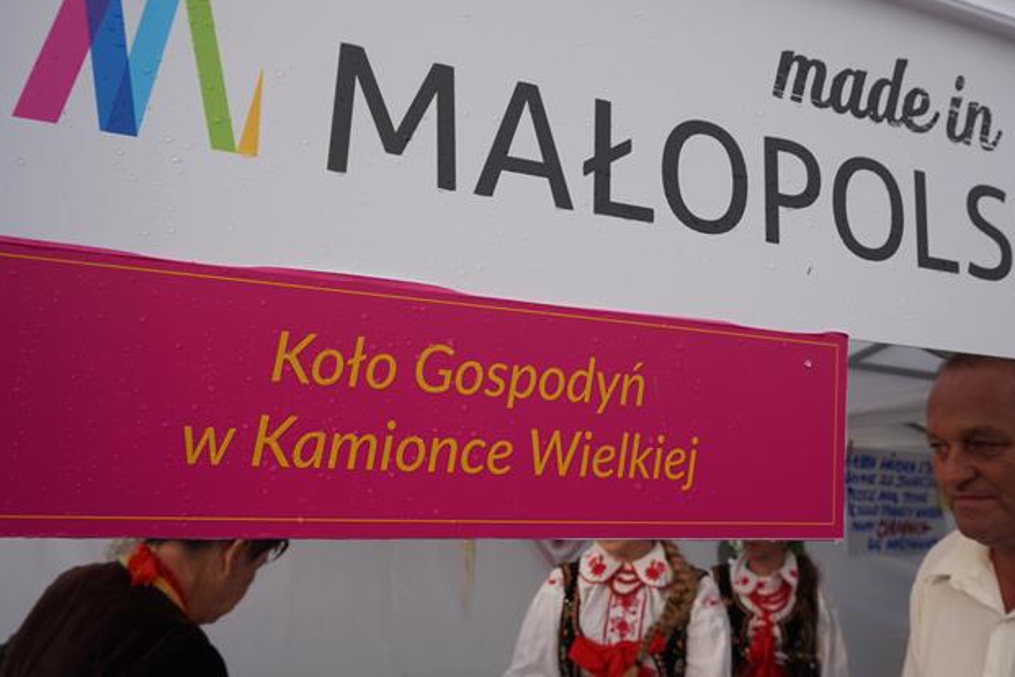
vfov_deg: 38.9
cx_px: 503
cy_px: 332
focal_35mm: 34
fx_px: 959
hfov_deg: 55.8
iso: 100
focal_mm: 22
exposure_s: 1/80
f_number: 7.1
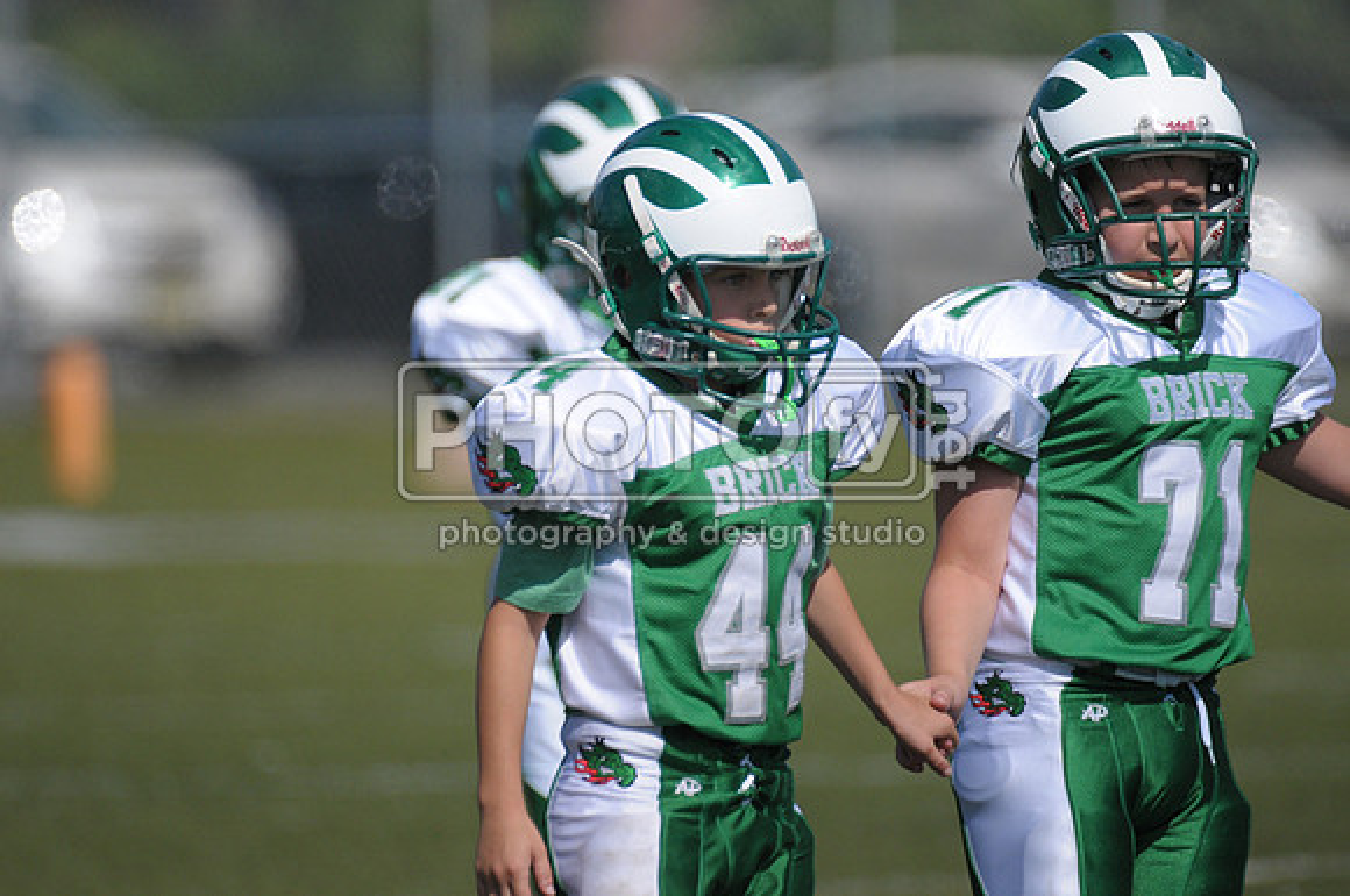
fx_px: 22468
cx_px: 675
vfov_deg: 2.3
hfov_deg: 3.4
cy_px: 448
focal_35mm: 600
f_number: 4
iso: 640
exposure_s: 1/8000
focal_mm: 400
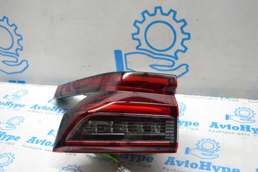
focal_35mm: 39
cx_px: 129
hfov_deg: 49.6
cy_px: 86
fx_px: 279
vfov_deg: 34.2
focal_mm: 26
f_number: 4.2
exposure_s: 1/1000
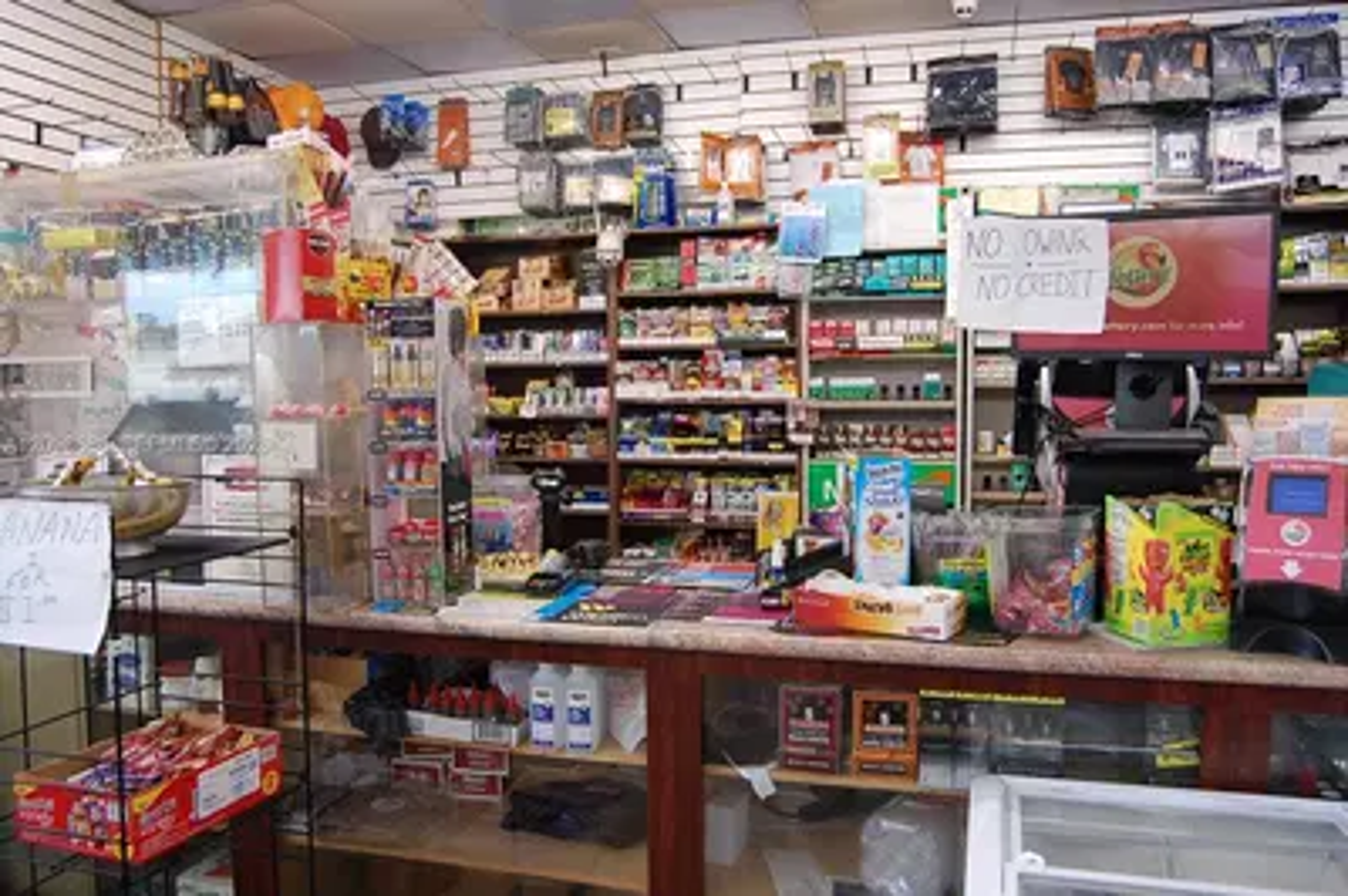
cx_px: 674
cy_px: 448
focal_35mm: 27
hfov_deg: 67.4
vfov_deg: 47.9
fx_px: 1010
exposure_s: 1/60
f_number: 4
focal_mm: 18
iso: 400
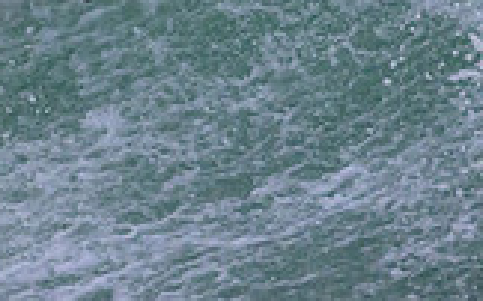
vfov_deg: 0.4
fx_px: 46013
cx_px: -115
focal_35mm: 3498
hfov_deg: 0.6
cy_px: -124
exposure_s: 1/1600
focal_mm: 800
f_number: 11
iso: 2500
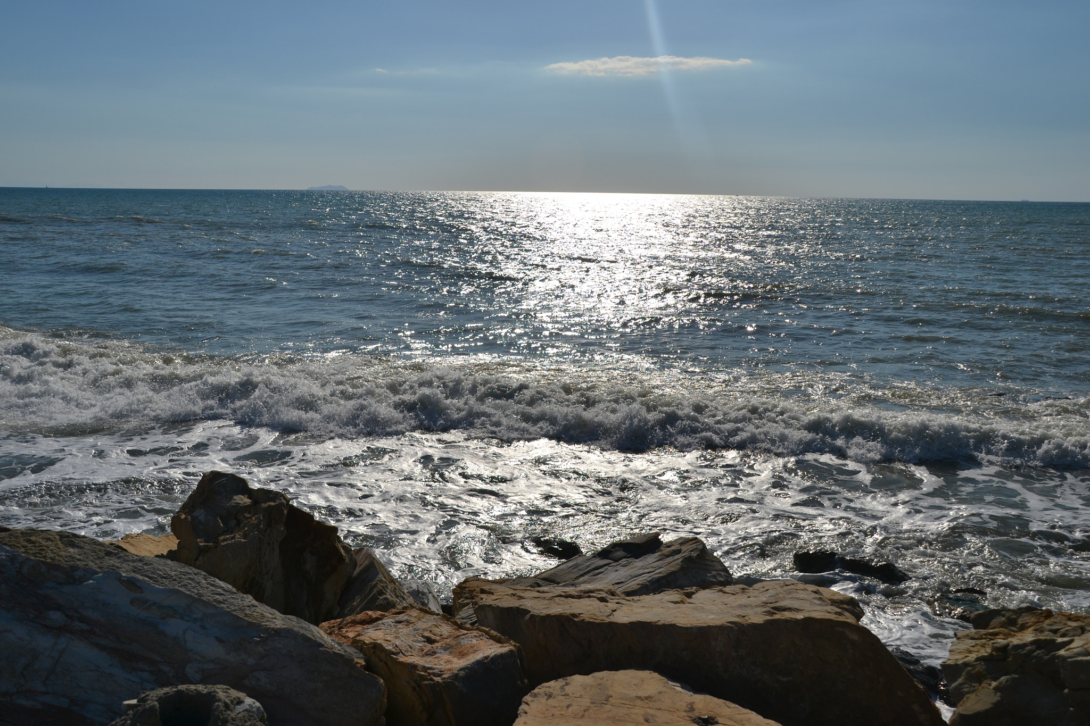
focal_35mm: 33
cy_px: 363
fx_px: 999
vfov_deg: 40.0
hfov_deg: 57.2
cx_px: 545
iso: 100
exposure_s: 1/2000
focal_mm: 22
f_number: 7.1
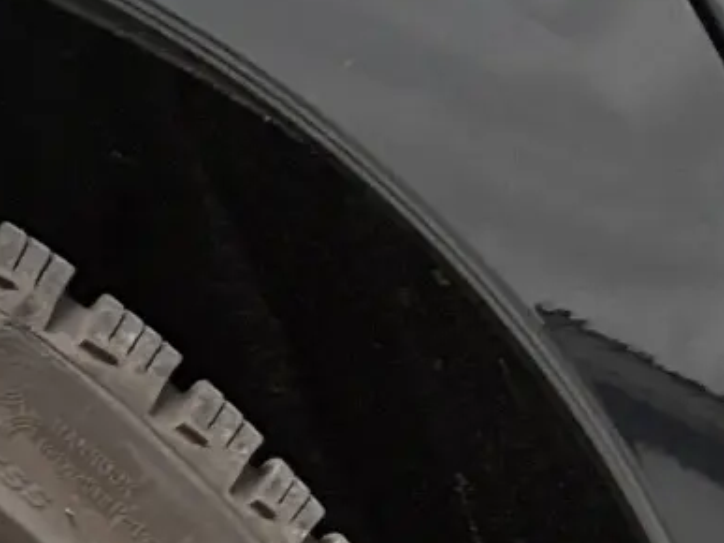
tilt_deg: -17.2
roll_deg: -0.6
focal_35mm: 129
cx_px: -775
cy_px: 1268
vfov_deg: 10.1
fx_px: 2697
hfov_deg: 13.0
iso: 250
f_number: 1.6
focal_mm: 5.96
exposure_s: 1/60
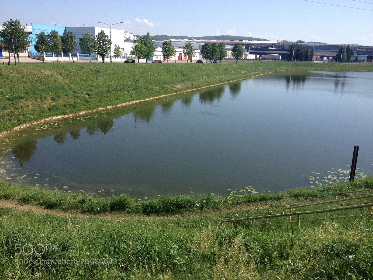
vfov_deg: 40.7
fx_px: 377
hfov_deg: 52.6
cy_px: 140
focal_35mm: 35
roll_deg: -2.3
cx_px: 186
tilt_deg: -14.9
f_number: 2.4
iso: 50
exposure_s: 1/1346
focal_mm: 4.28
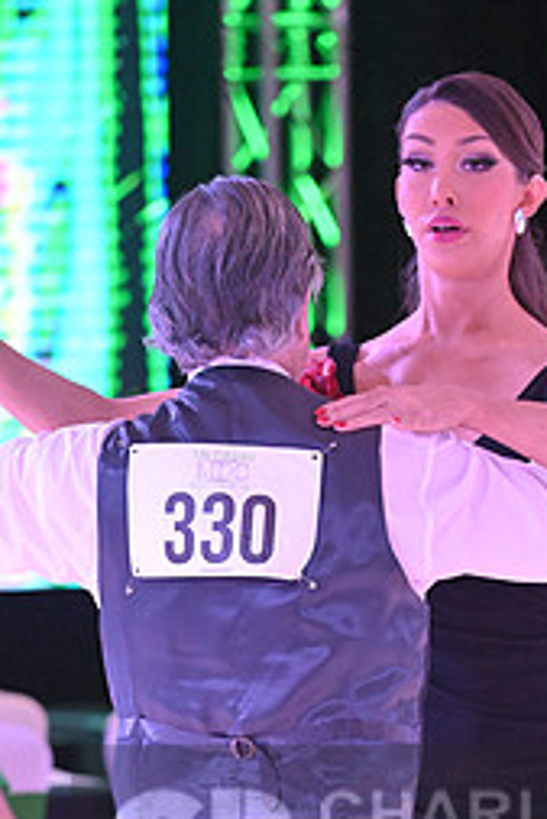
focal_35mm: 321
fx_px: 7306
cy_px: 855
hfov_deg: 4.3
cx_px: 519
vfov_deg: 6.4
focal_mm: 140
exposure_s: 1/400
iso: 5000
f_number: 4.5
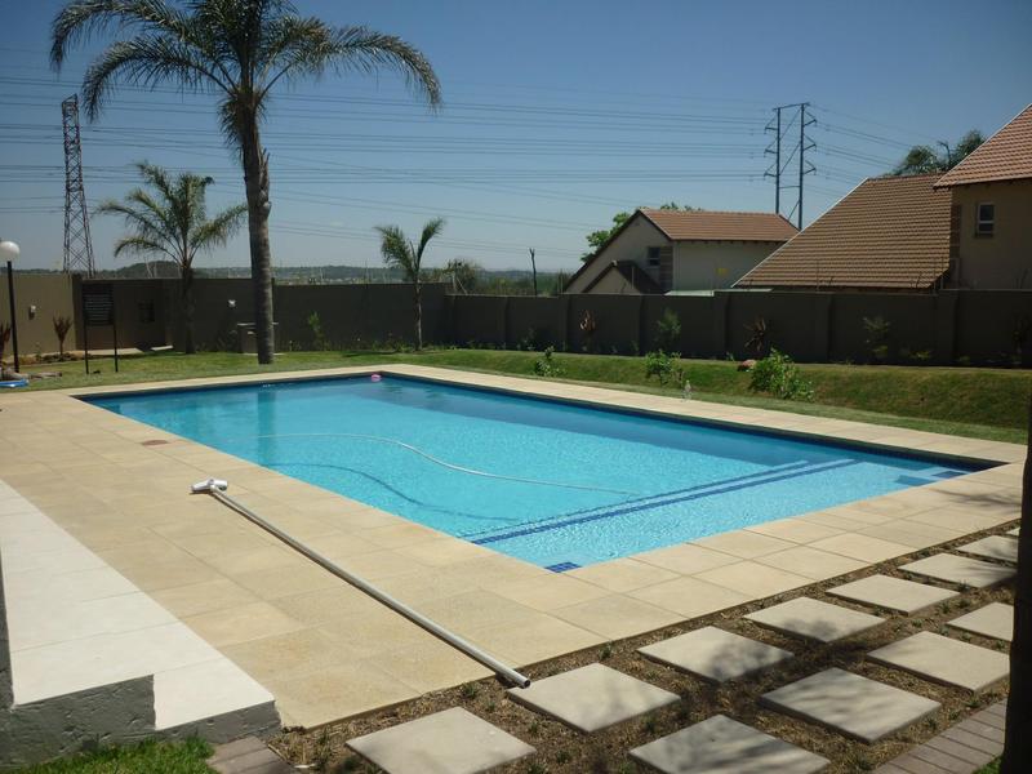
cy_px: 387
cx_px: 516
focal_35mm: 33
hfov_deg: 55.4
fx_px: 984
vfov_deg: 42.9
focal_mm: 5.5
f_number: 8
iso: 100
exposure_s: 1/400
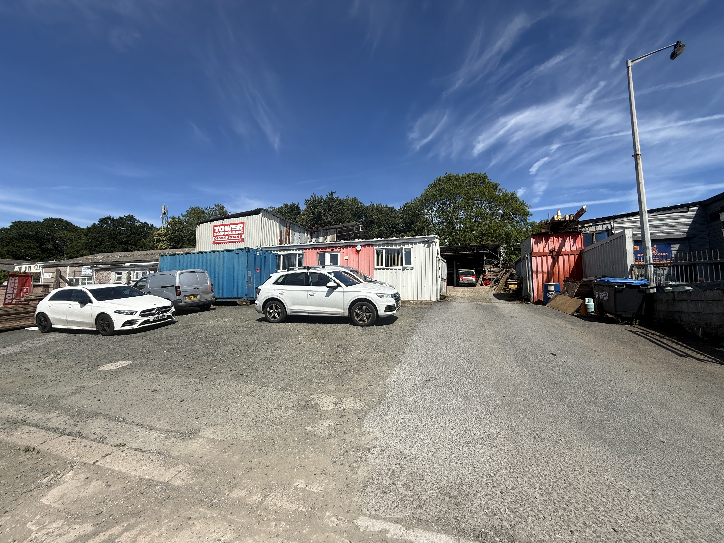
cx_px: 362
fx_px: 293
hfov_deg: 102.1
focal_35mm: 14
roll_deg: +0.5
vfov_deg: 85.7
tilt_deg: +4.0
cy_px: 272
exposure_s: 1/2320
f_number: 2.2
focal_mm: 2.22
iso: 50
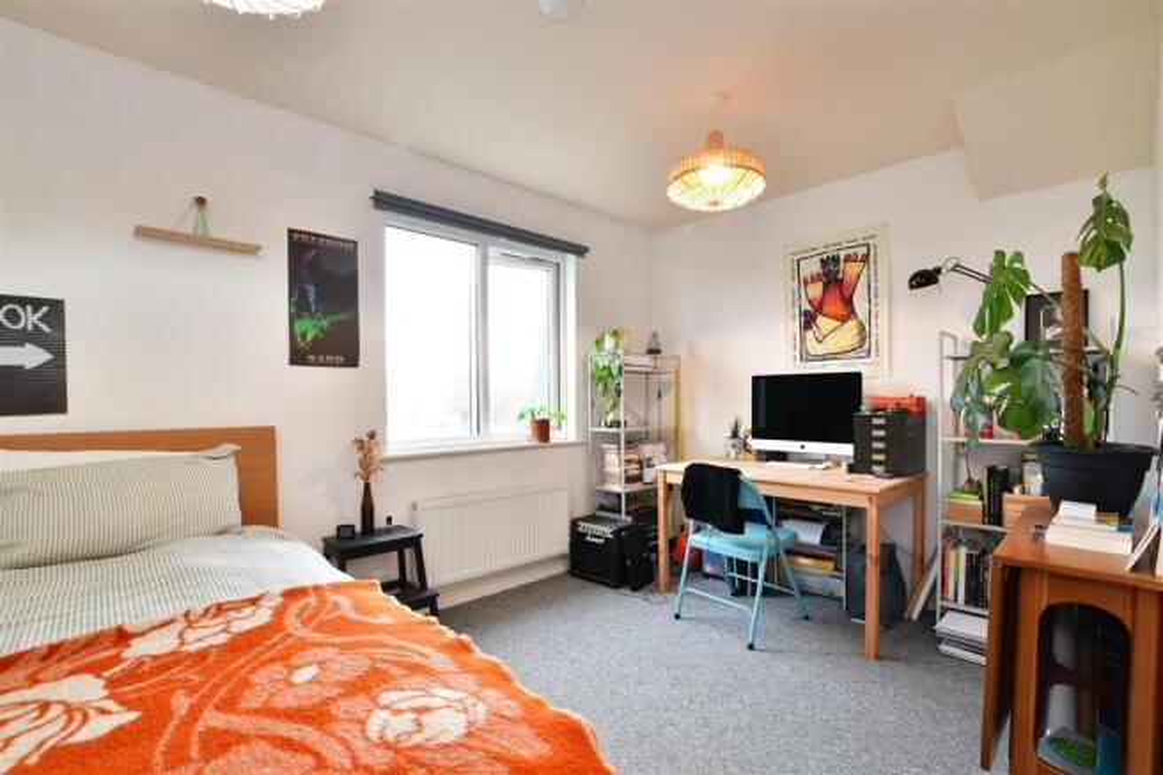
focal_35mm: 15
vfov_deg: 77.3
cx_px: 582
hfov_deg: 100.4
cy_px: 388
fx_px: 484
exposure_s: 1/2
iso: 200
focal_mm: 10
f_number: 8
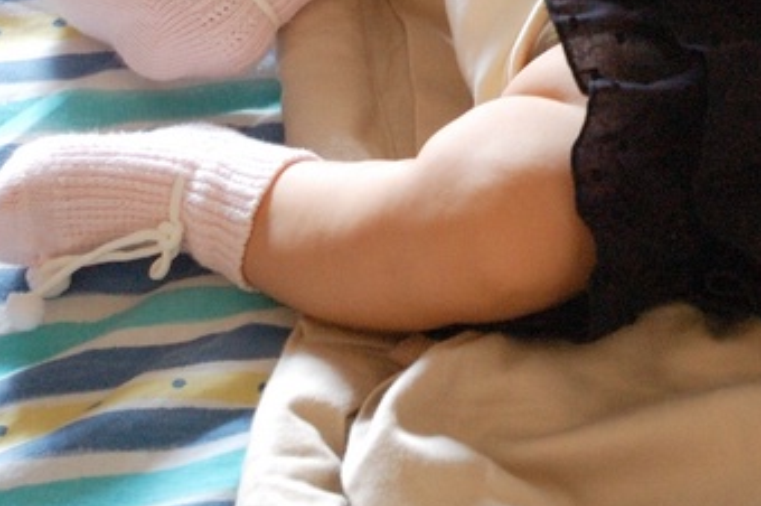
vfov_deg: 6.6
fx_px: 4393
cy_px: -48
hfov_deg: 9.7
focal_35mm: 208
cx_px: 1083
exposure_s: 1/10
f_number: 4.5
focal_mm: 46
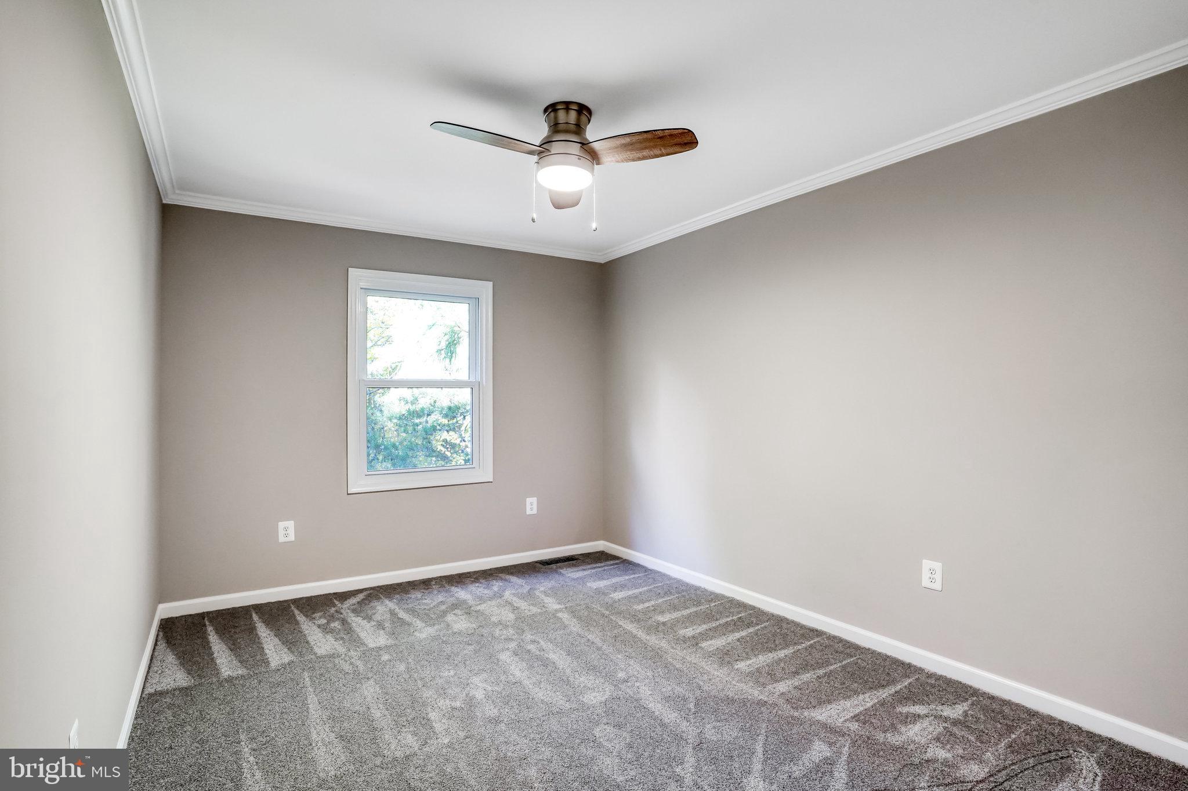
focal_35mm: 17
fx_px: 561
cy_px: 396
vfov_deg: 70.4
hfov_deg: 93.3
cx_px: 594
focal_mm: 17
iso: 1250
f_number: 8
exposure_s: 1/6
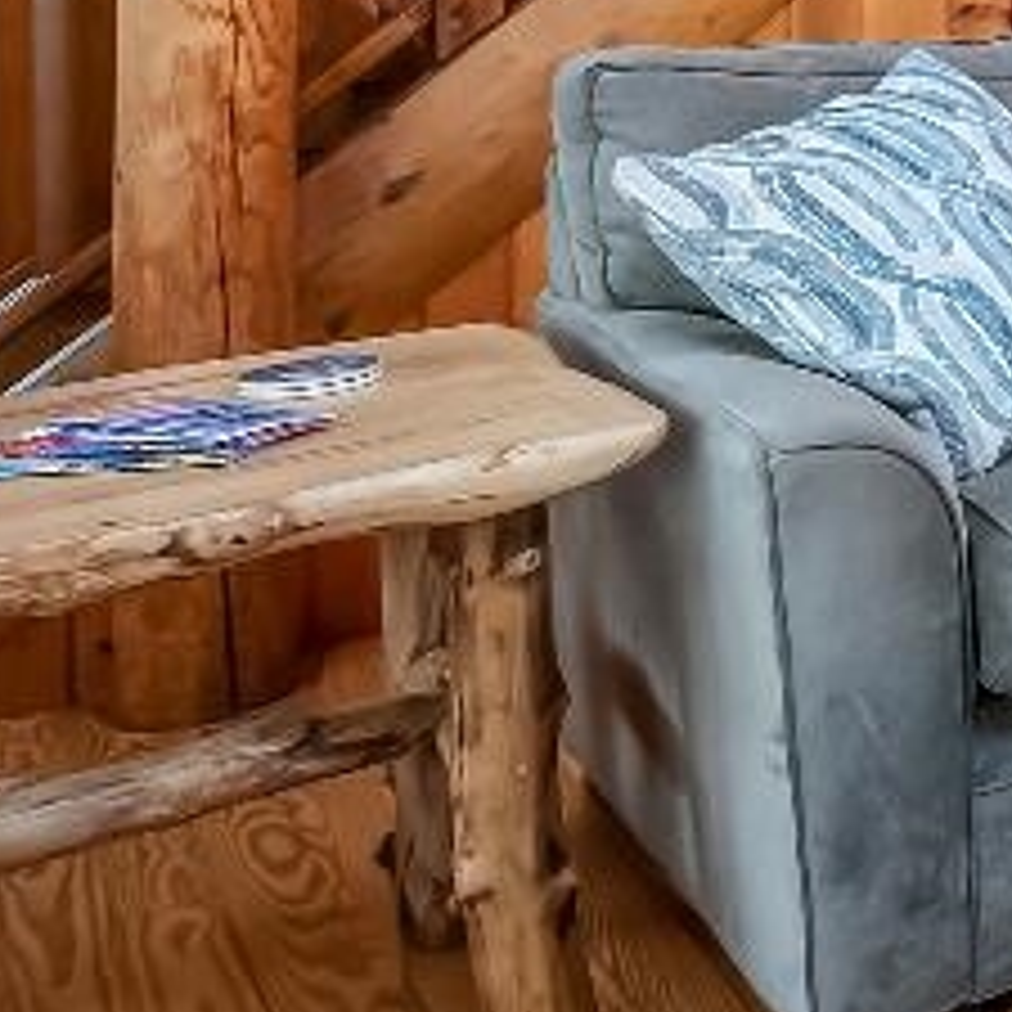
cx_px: 2195
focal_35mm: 58
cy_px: -117
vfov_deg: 27.0
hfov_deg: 17.2
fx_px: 1918
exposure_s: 1/80
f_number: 8
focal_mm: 10
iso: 640
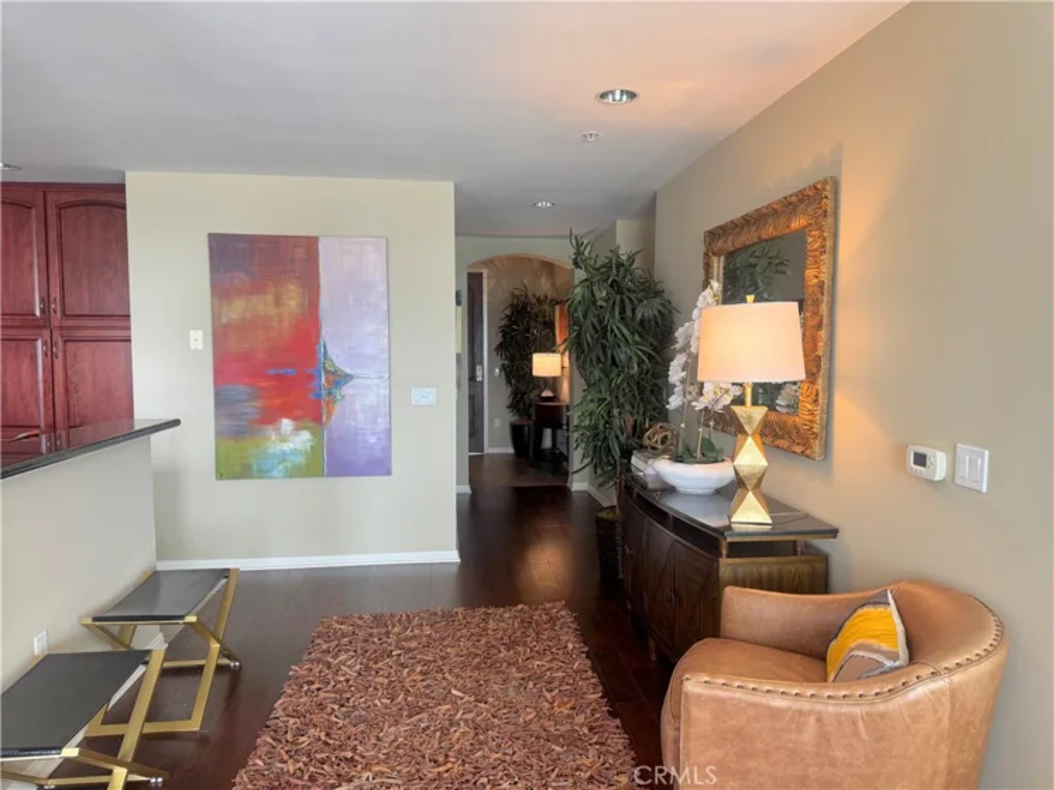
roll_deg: -0.1
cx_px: 527
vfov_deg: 56.8
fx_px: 731
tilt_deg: -3.8
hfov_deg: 71.6
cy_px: 395
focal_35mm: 24
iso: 125
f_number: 1.78
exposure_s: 1/60
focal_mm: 6.76
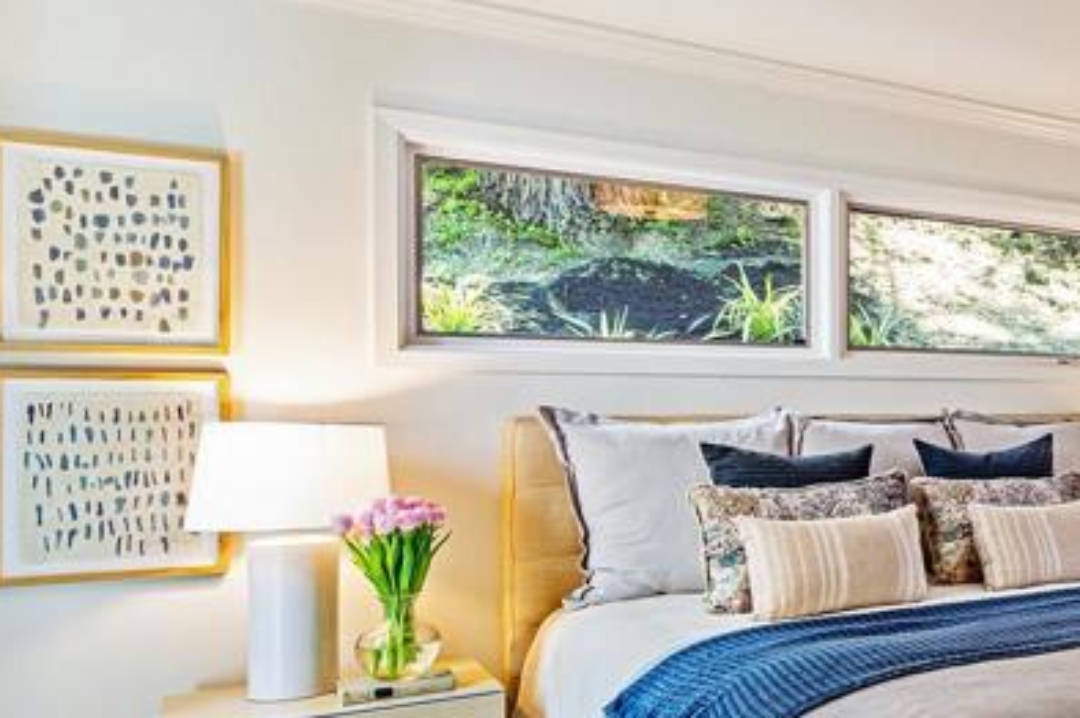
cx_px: 1351
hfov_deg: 36.1
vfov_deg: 34.1
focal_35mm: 39
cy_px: 403
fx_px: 1169
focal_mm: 15
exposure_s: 1/8
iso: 320
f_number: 11
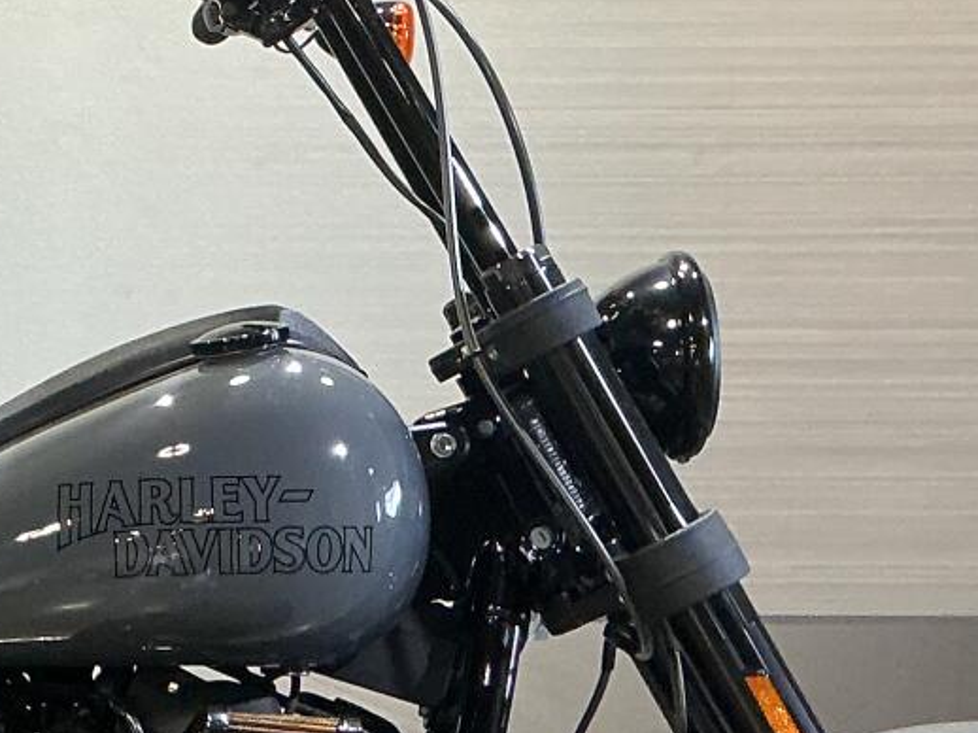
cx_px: -134
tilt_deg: -12.5
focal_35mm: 112
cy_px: 497
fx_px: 3163
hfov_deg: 16.9
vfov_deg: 13.2
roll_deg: +0.0
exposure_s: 1/60
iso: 80
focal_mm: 3
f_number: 1.8
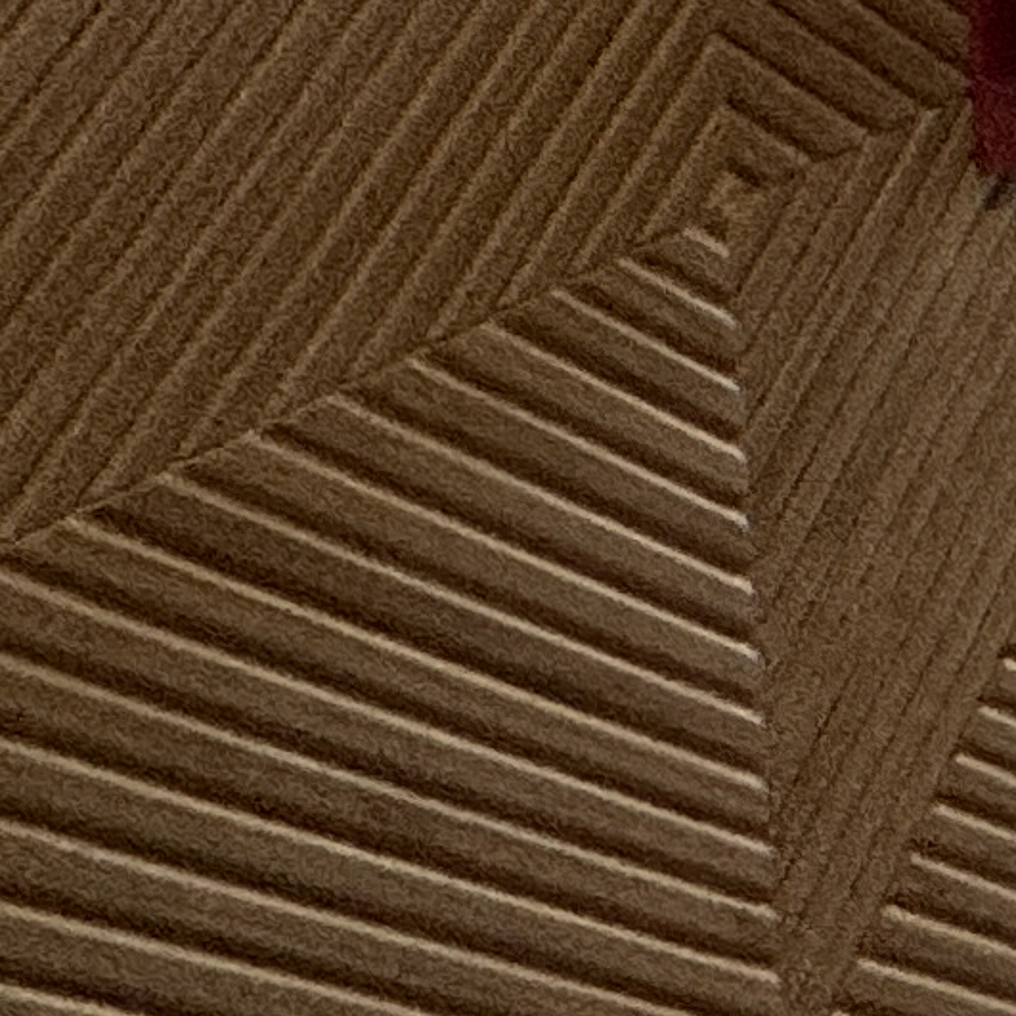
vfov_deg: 15.7
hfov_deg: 9.3
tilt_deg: -5.3
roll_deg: -0.9
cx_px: 3643
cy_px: -823
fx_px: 3121
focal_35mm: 94
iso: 125
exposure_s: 1/120
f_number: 2.2
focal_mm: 2.22
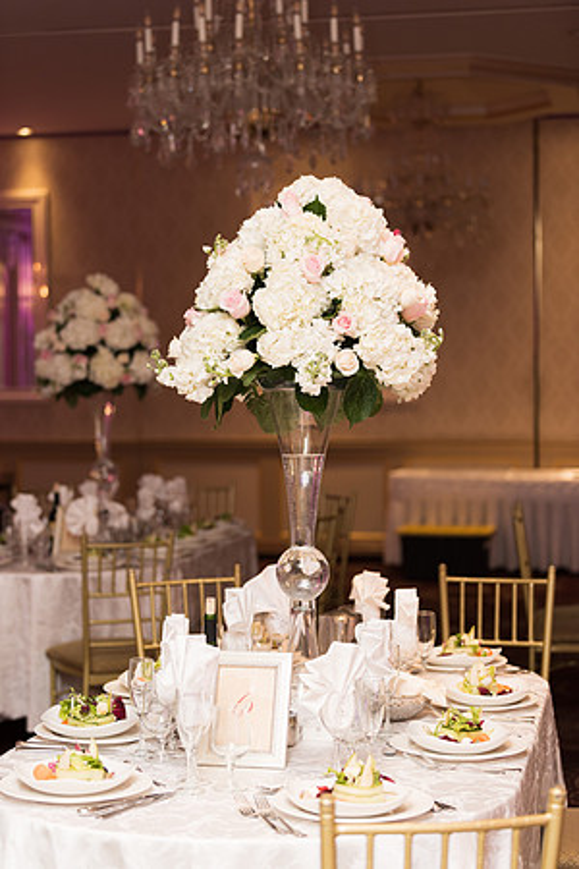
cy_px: 434
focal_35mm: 70
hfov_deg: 19.5
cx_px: 290
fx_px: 1689
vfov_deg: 28.8
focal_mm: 70
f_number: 2.8
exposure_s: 1/125
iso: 560
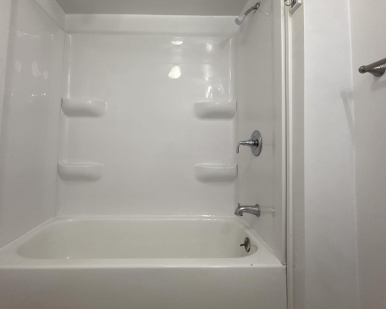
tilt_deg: +4.3
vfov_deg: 67.6
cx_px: 173
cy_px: 127
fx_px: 229
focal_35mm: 20
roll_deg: -1.4
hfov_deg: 80.1
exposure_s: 1/120
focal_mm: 2.22
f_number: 2.2
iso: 125
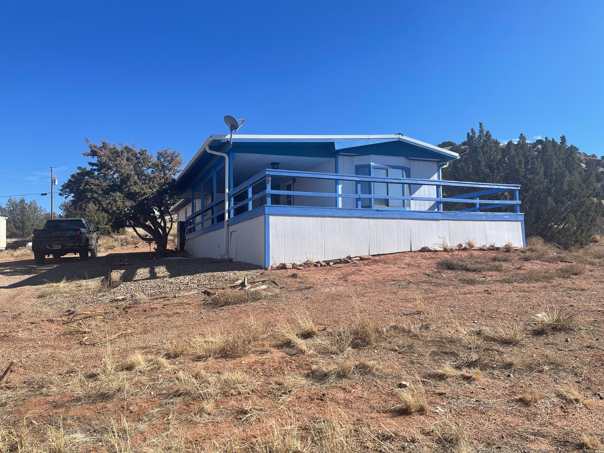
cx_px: 302
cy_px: 226
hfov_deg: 69.4
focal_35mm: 25
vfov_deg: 54.9
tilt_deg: +0.4
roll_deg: +1.2
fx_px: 436
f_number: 1.6
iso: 32
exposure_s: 1/3448
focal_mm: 5.1
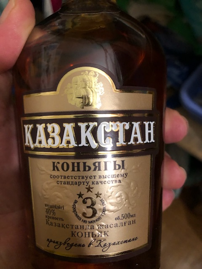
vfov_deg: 63.4
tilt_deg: -64.5
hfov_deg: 49.7
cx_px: 101
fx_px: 218
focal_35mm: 28
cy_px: 134
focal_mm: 3.99
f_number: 1.8
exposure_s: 1/15
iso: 100
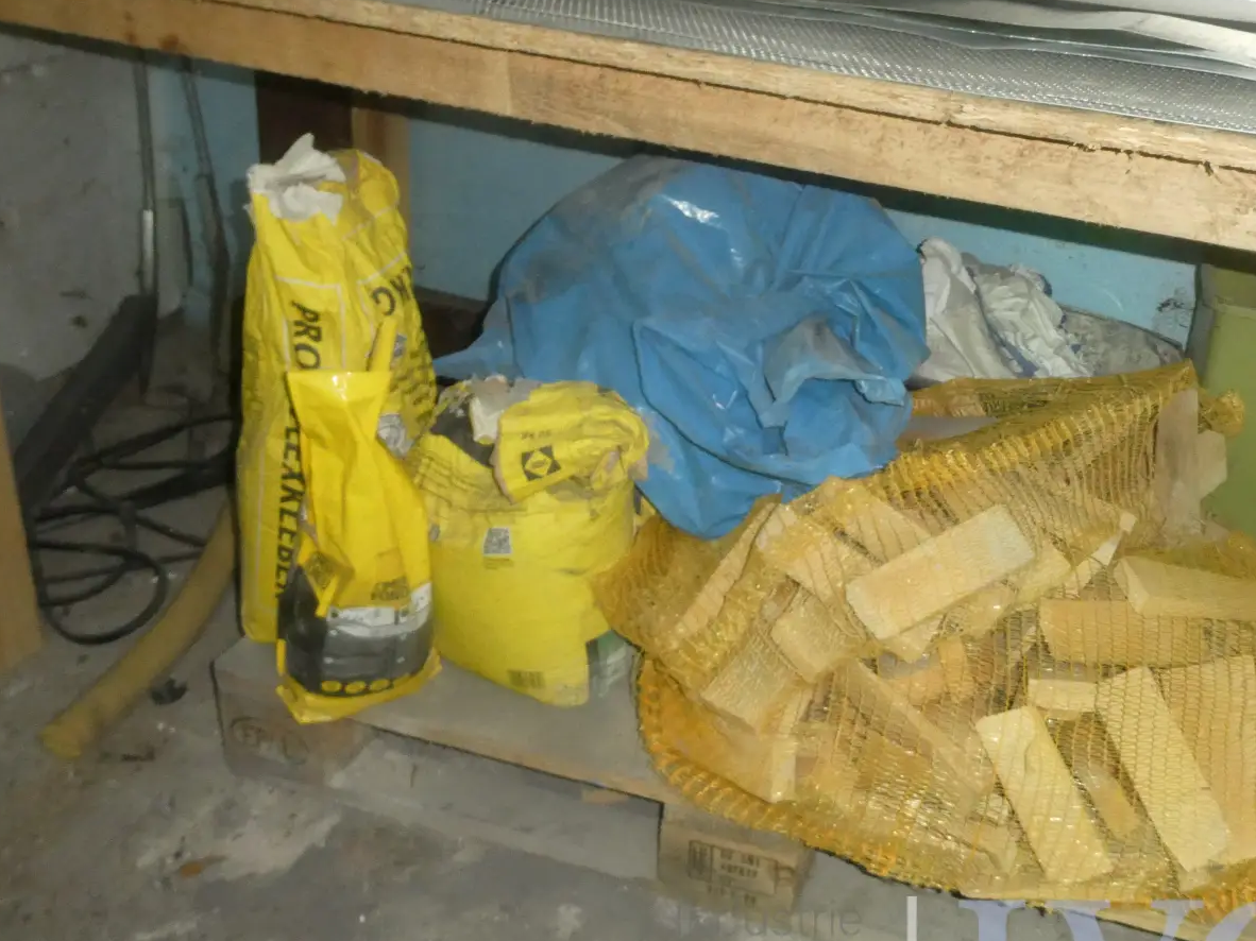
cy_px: 443
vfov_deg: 36.8
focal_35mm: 39
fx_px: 1415
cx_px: 739
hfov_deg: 47.7
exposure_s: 1/60
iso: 500
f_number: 3.3
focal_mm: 4.3
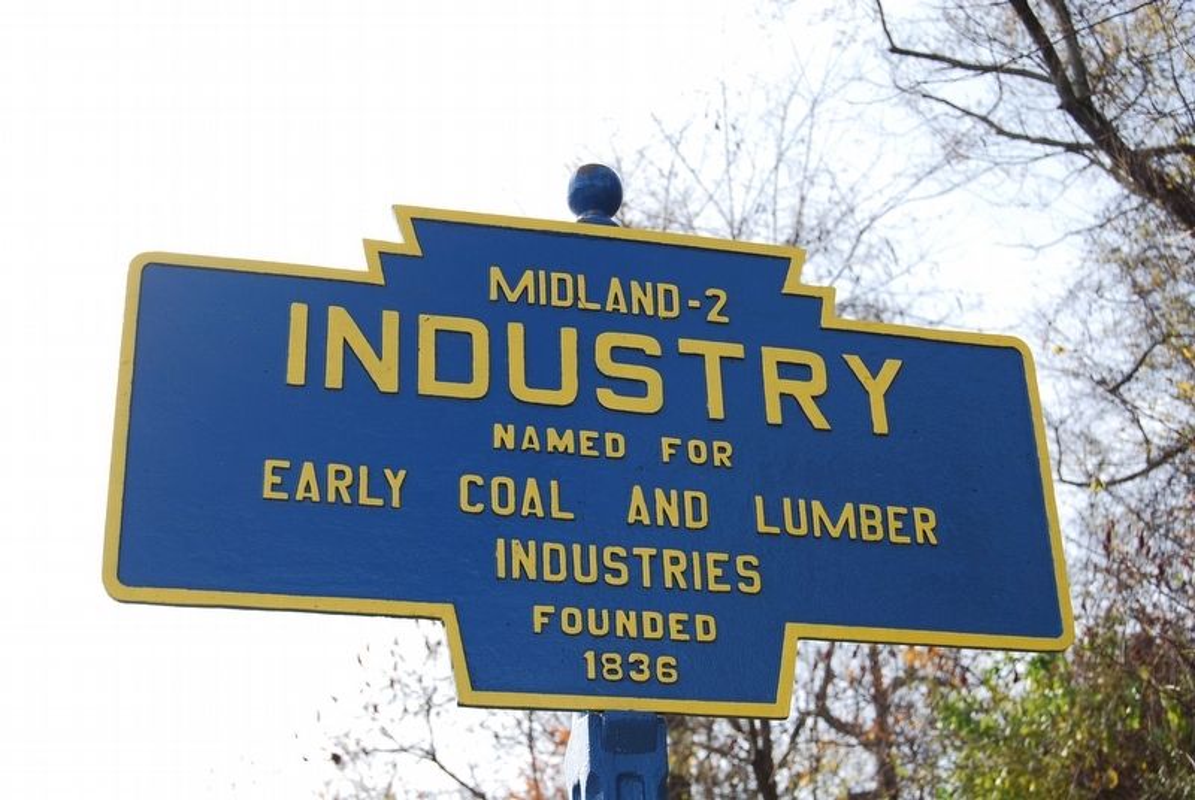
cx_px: 598
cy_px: 400
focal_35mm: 57
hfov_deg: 35.0
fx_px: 1895
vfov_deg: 23.9
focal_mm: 38
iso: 100
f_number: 6.3
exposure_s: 1/160
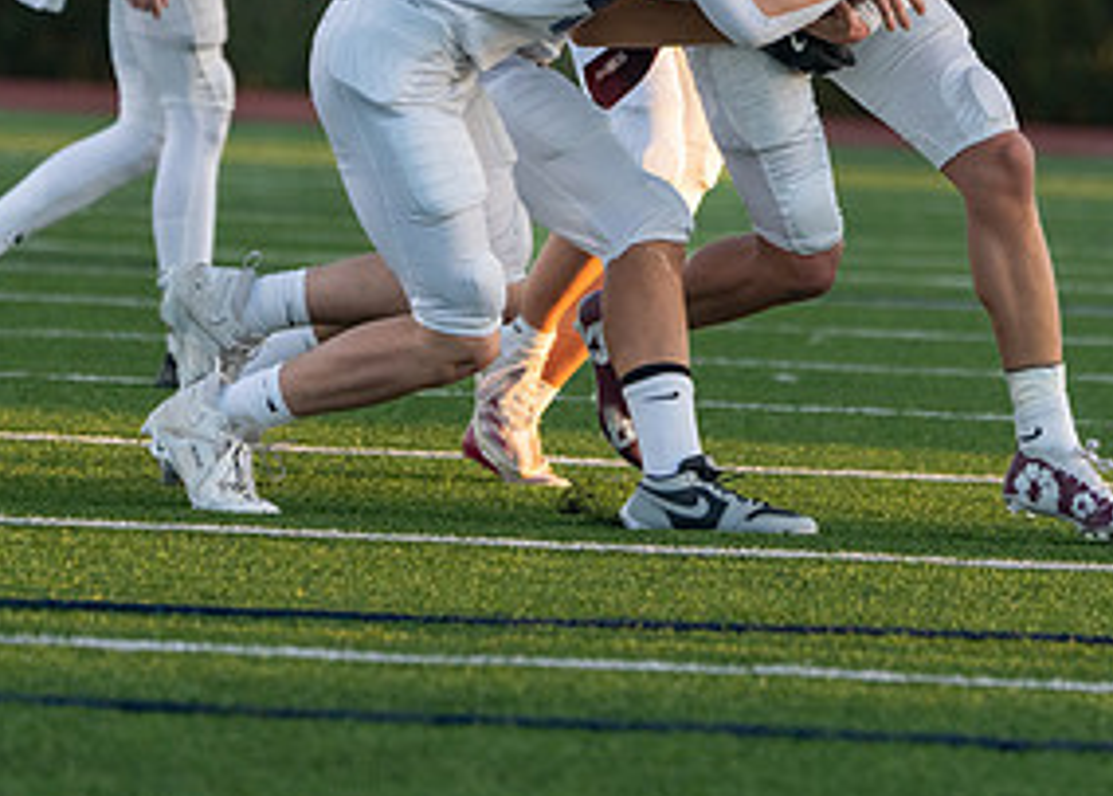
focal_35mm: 555
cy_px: 35
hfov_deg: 3.6
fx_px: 17548
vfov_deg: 2.6
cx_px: 682
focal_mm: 259
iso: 1600
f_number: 5.6
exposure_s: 1/1000
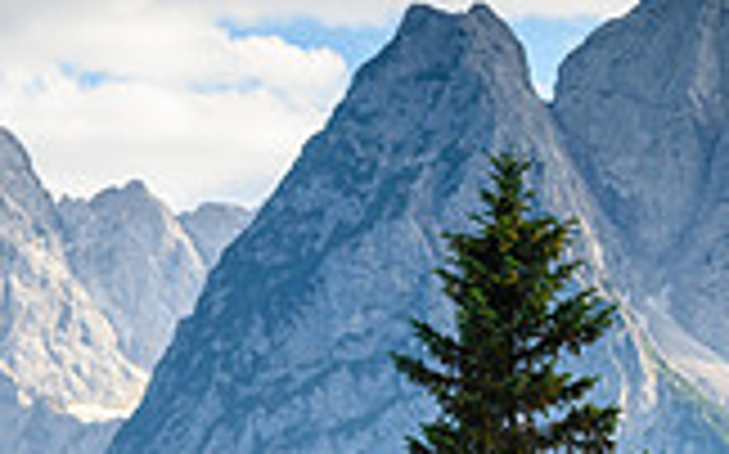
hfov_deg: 7.4
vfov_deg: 4.6
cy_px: 679
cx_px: 63
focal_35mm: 284
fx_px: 5638
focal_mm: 78
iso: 400
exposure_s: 1/1000
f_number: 5.6
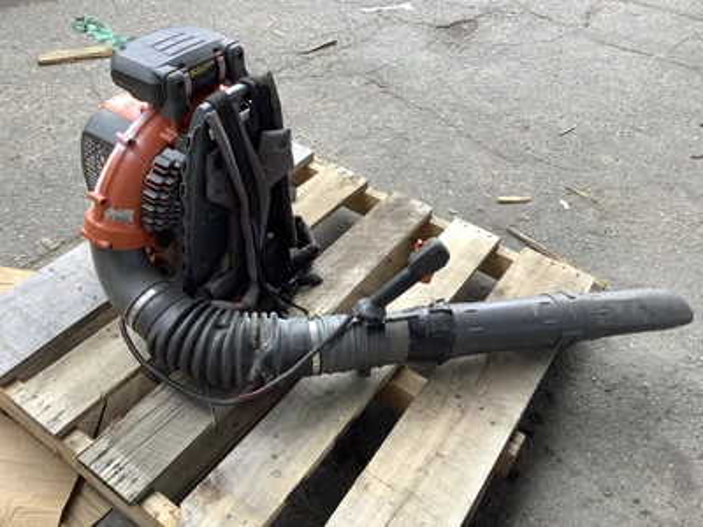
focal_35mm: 31
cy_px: 264
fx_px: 630
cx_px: 352
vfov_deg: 45.4
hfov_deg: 58.4
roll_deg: -4.7
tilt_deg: -39.3
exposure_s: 1/120
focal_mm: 3.3
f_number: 2.4
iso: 25
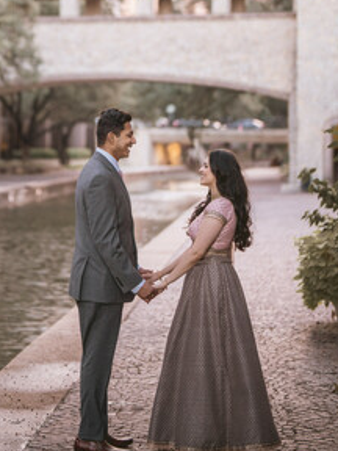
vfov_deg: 19.2
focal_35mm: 100
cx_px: 83
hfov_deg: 14.7
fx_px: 1302
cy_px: 33
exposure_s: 1/320
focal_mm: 50
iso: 250
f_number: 1.2
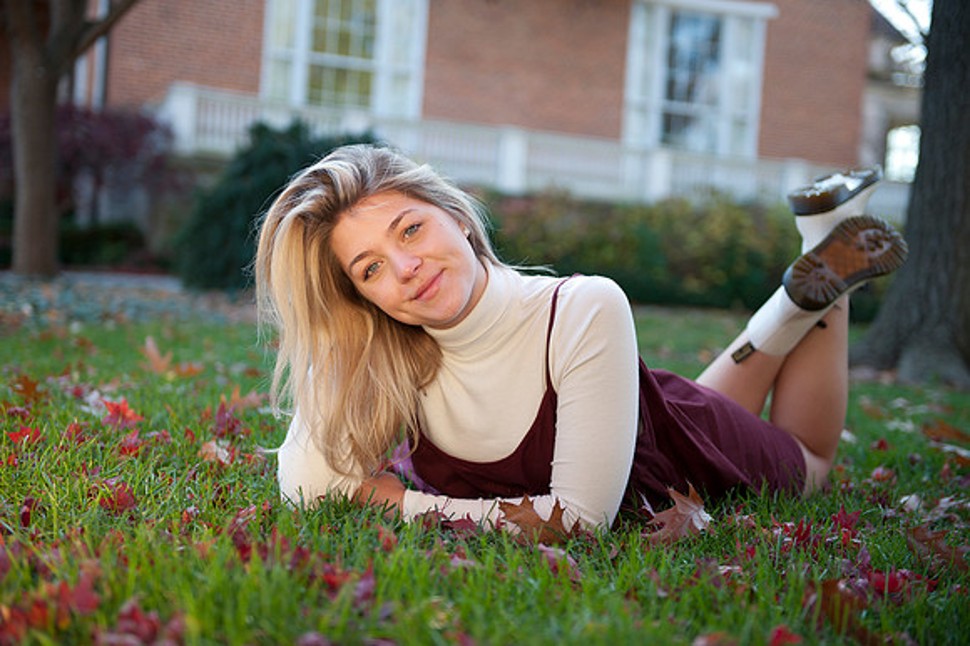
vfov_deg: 24.2
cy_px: 323
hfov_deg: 35.7
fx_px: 1508
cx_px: 485
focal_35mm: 56
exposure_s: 1/200
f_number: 2.8
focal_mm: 56
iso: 100
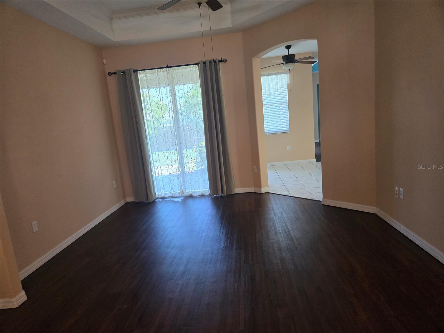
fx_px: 295
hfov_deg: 73.9
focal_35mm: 23
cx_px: 222
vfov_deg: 58.9
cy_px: 166
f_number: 1.8
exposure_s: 1/120
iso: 500
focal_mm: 5.4
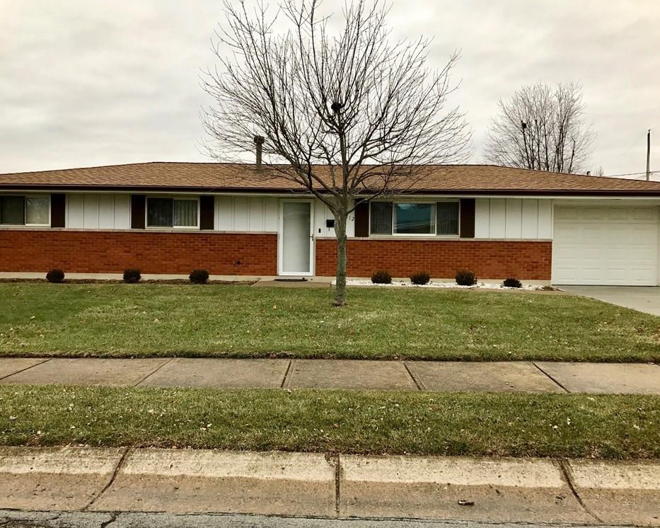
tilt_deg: +0.2
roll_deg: -1.8
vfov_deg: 48.5
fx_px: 586
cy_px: 260
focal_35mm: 30
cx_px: 317
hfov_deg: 58.8
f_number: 1.8
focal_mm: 3.99
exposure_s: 1/100
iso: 32
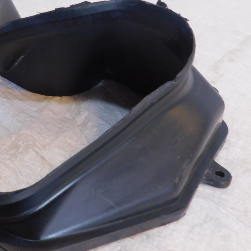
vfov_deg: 32.5
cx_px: 10
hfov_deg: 30.8
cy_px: 82
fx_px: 427
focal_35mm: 52
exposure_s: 1/30
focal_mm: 4
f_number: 3
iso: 200
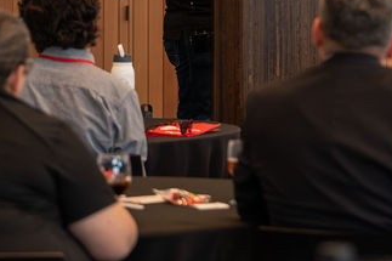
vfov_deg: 6.1
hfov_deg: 9.2
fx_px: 2416
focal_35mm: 222
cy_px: -118
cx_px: 403
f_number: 2.8
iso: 500
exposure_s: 1/160
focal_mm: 70
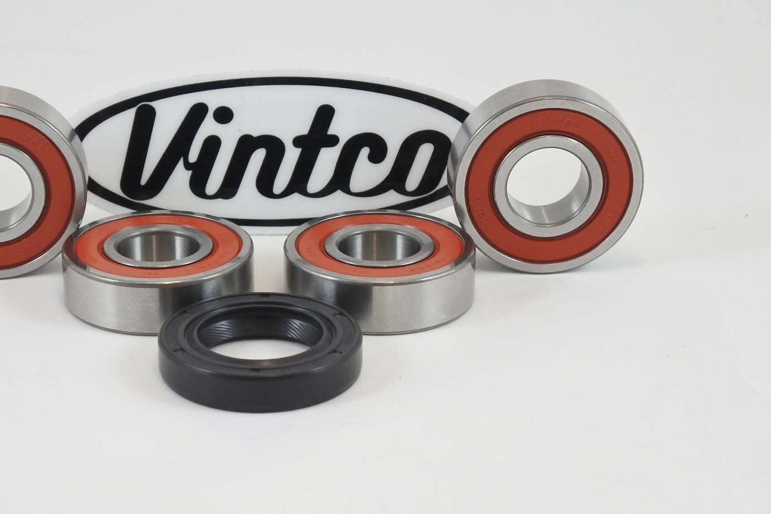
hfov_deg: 24.7
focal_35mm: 82
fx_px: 1756
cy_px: 220
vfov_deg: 16.6
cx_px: 275
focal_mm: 23.6
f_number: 5
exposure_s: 1/125
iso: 560
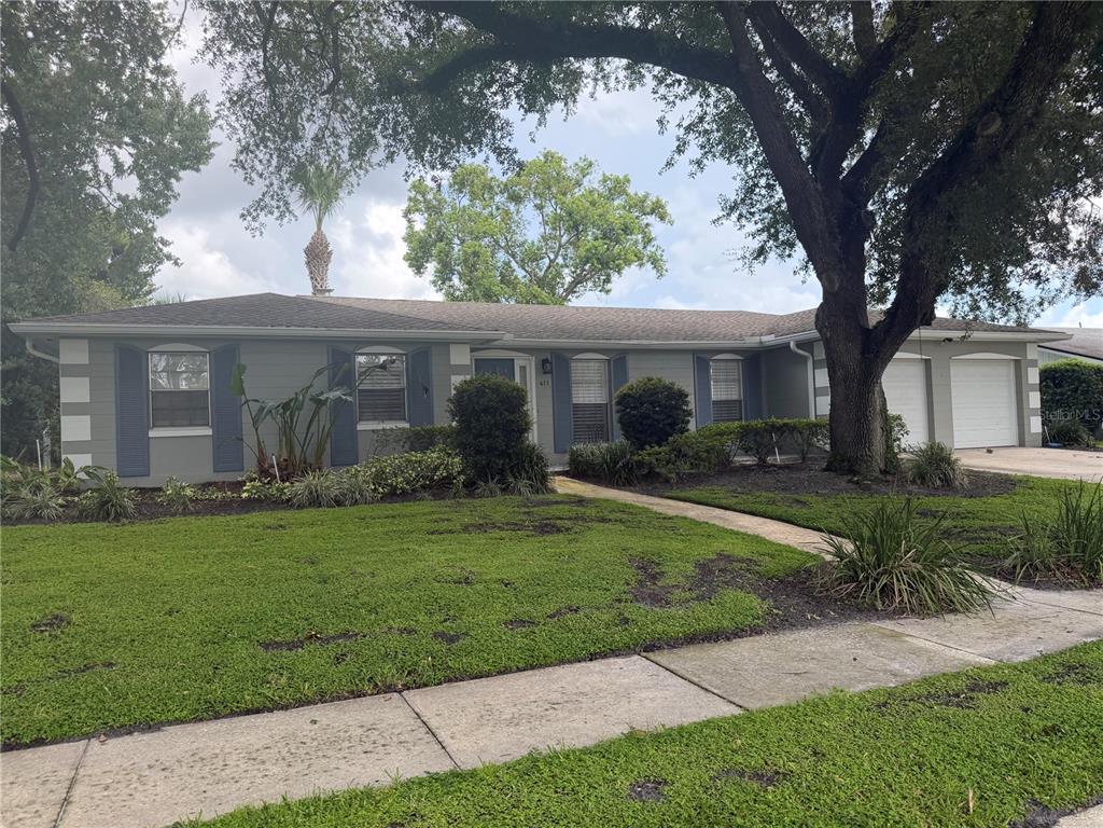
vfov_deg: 56.8
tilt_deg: +1.2
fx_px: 765
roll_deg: +2.5
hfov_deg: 71.6
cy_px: 414
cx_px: 552
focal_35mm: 24
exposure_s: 1/1522
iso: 100
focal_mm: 6.76
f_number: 1.78
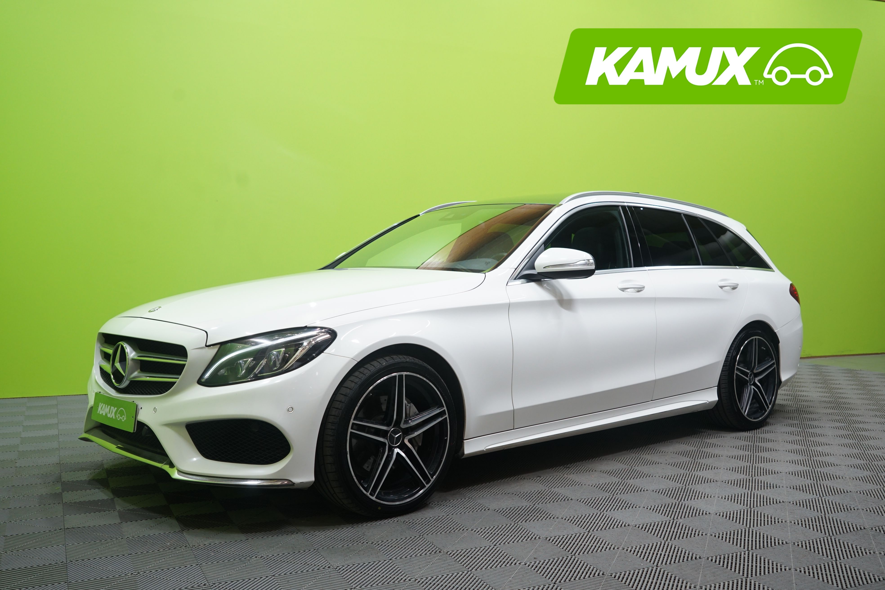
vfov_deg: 38.9
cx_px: 442
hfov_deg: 55.8
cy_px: 295
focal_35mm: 34
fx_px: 836
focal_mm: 34
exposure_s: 1/25
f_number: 5.6
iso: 800
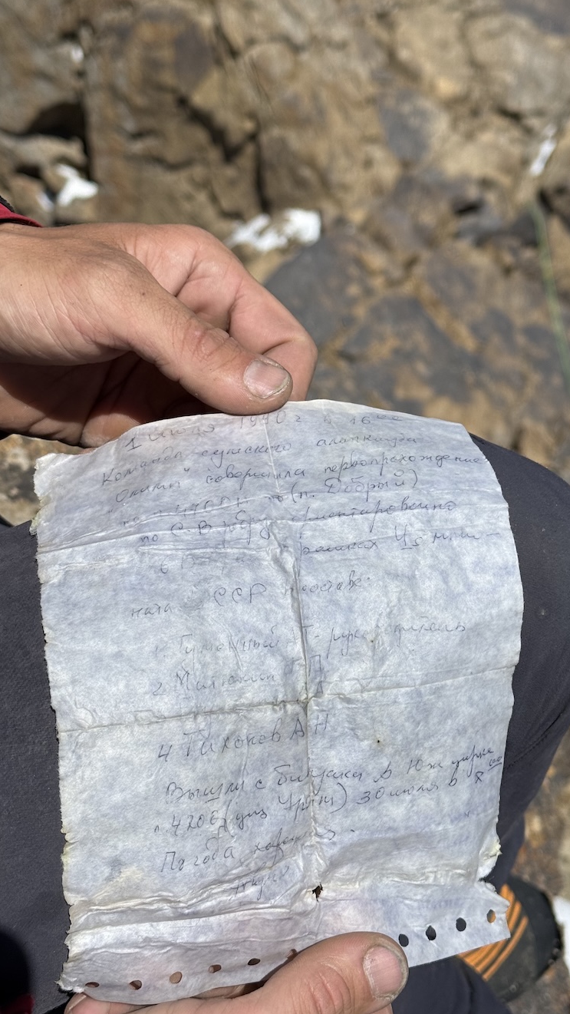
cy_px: 496
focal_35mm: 57
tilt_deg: -47.8
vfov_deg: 36.6
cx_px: 327
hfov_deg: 21.1
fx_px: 1532
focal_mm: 6.76
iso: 64
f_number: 1.78
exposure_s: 1/9901
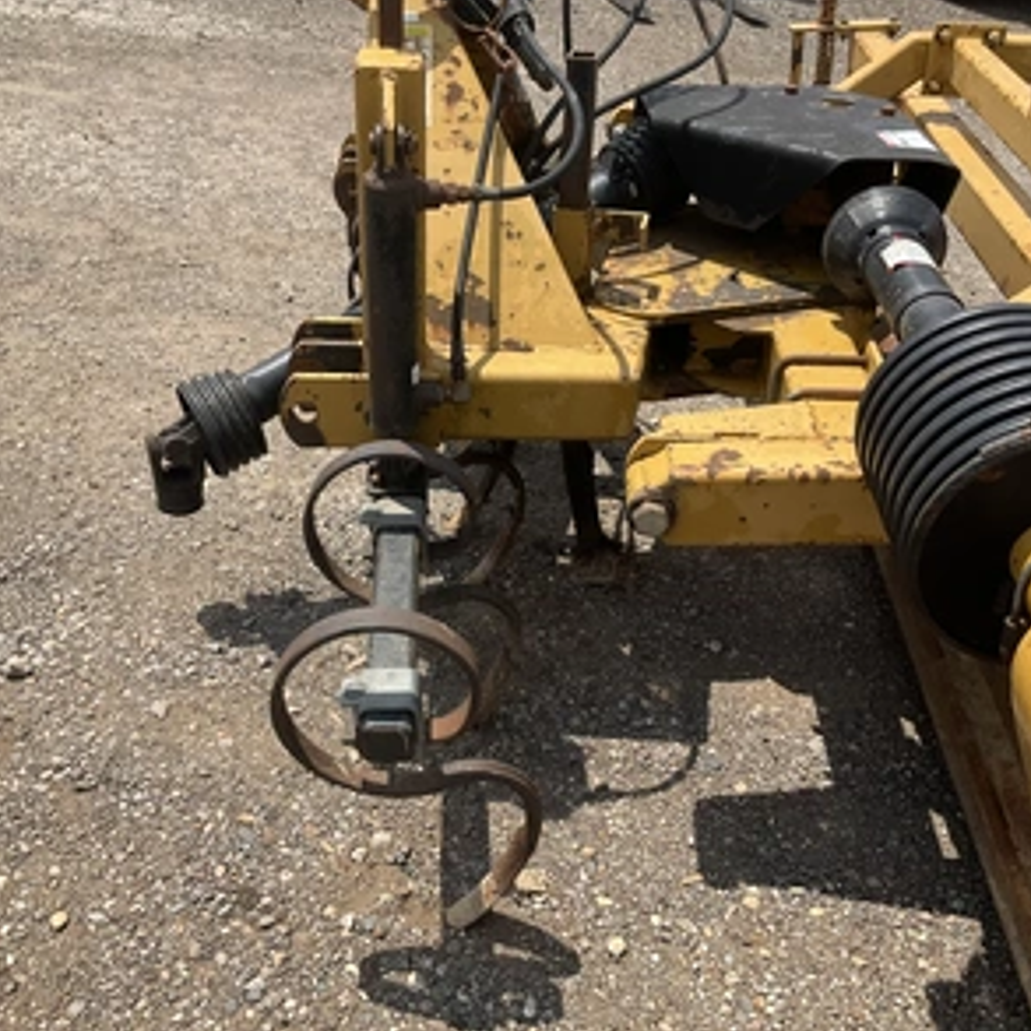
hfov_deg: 47.2
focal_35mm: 35
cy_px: 507
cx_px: 500
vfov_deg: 47.2
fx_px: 1179
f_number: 1.8
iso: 25
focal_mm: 3
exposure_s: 1/1730
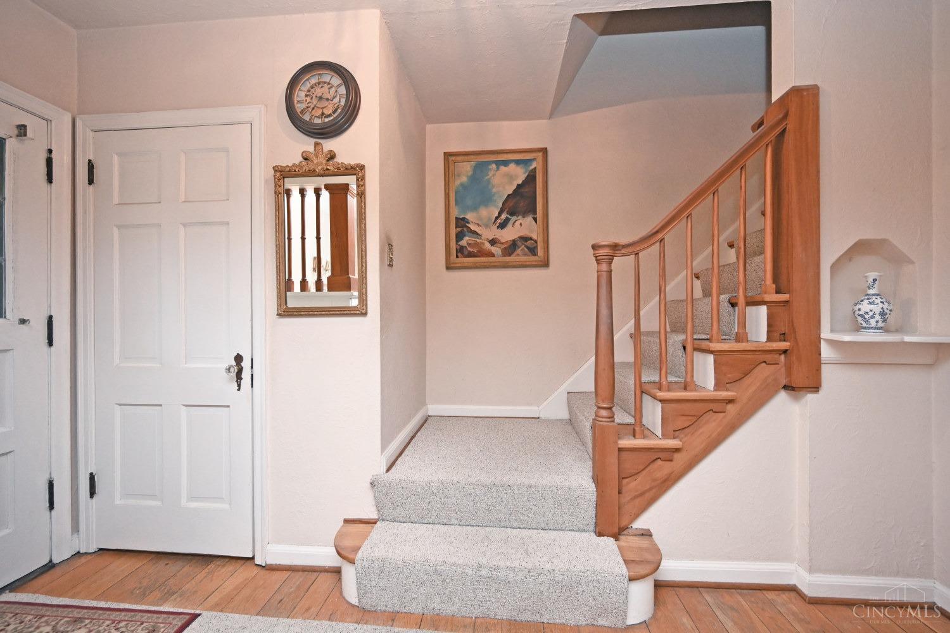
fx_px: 369
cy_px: 316
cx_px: 475
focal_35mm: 14
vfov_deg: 81.2
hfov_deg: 104.3
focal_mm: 14
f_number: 4
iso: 1800
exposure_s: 1/60
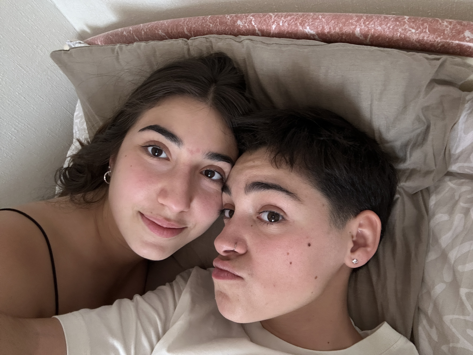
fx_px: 314
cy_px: 178
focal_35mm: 23
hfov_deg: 73.9
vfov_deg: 58.9
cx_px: 236
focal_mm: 2.69
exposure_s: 1/36
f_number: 1.9
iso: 400
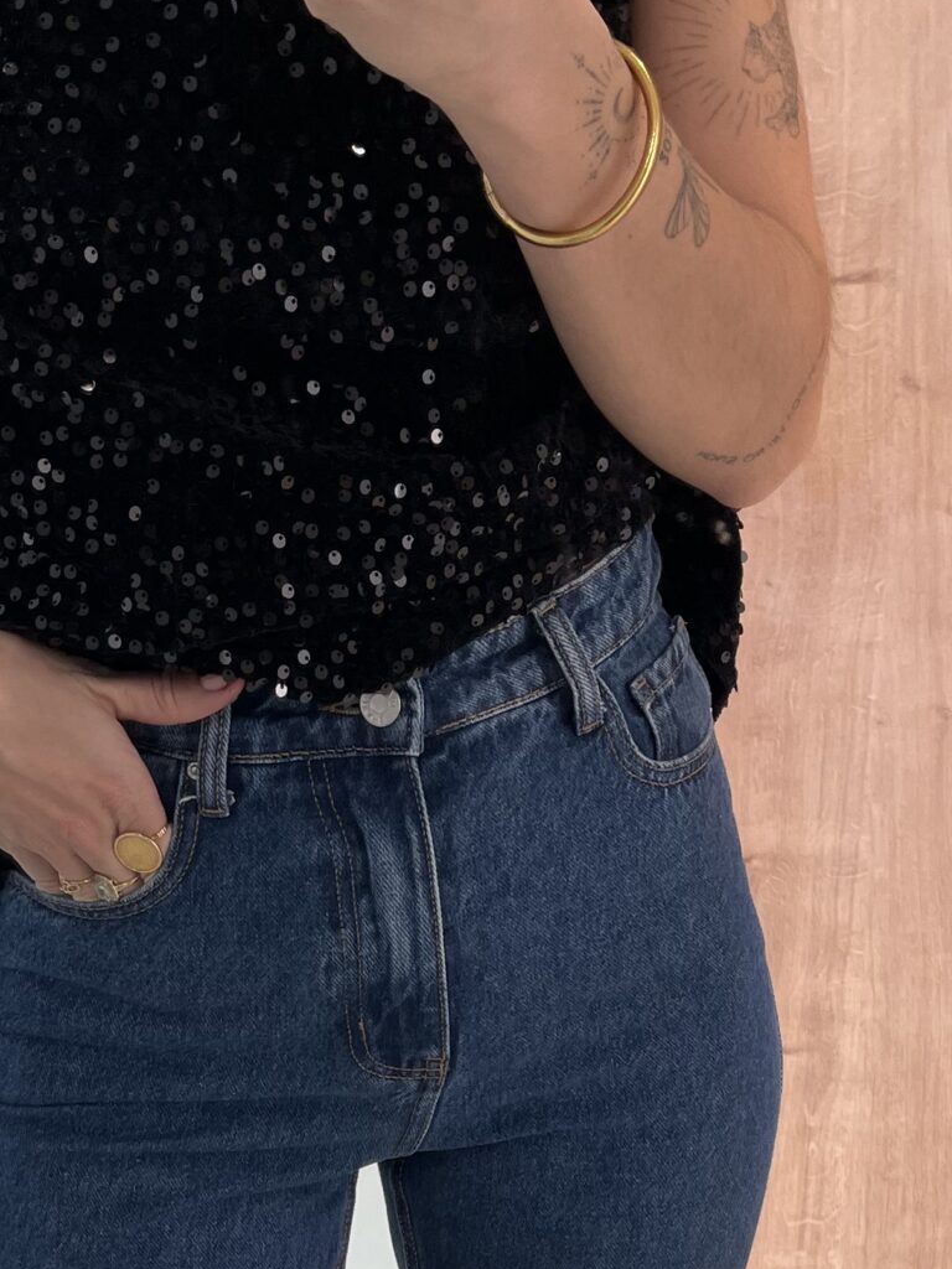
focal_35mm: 65
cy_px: 1362
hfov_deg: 22.5
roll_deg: +5.5
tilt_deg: -41.1
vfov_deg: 27.5
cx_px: 298
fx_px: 2383
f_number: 1.6
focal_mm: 5.1
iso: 80
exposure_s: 1/100
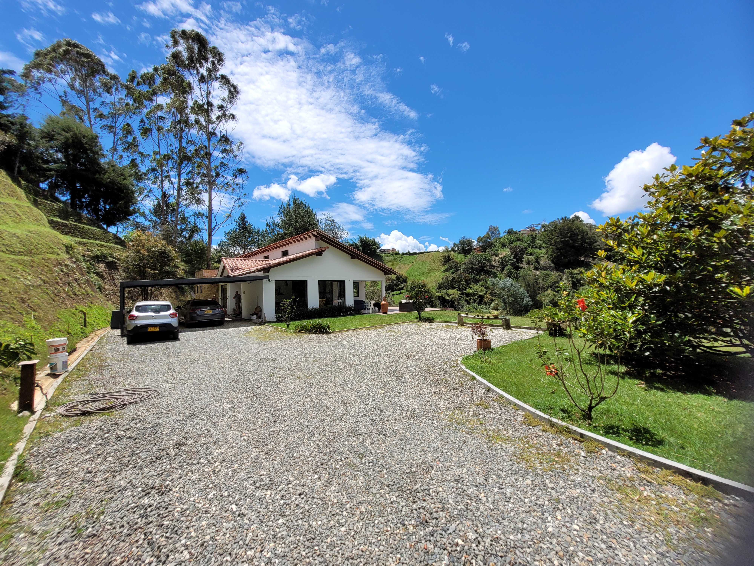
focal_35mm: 13
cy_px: 283
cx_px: 377
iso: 40
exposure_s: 1/1501
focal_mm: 1.74
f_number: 2.2
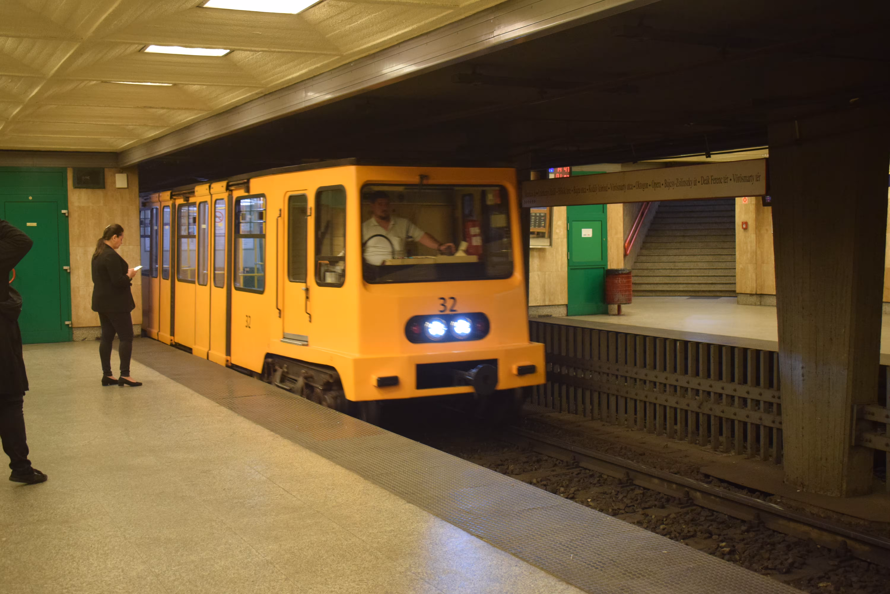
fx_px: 1075
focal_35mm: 44
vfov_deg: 30.8
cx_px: 445
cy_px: 297
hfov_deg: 45.0
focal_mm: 29
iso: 1600
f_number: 4.2
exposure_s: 1/60
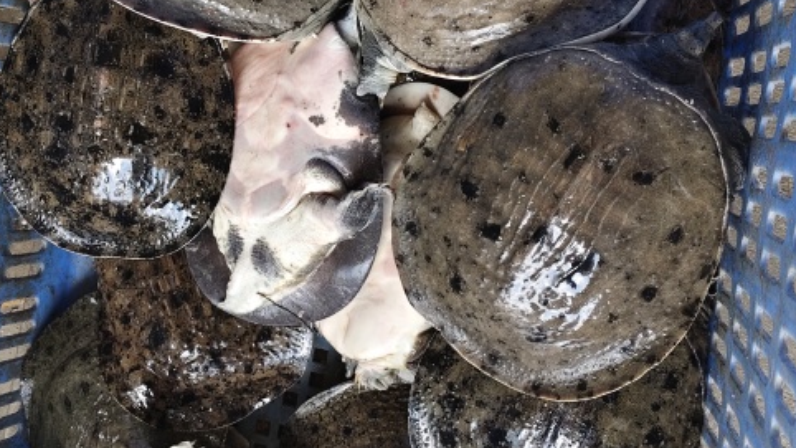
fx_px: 992
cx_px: 334
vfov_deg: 25.2
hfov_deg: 43.6
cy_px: 132
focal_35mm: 47
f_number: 1.79
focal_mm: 4.84
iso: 118
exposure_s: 1/100
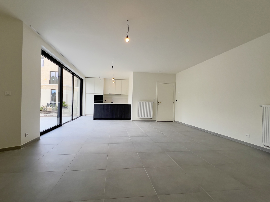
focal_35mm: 14
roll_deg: -1.0
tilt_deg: +2.7
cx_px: 125
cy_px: 94
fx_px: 109
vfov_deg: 85.6
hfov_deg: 101.9
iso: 32
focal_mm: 1.57
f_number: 1.8
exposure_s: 1/120
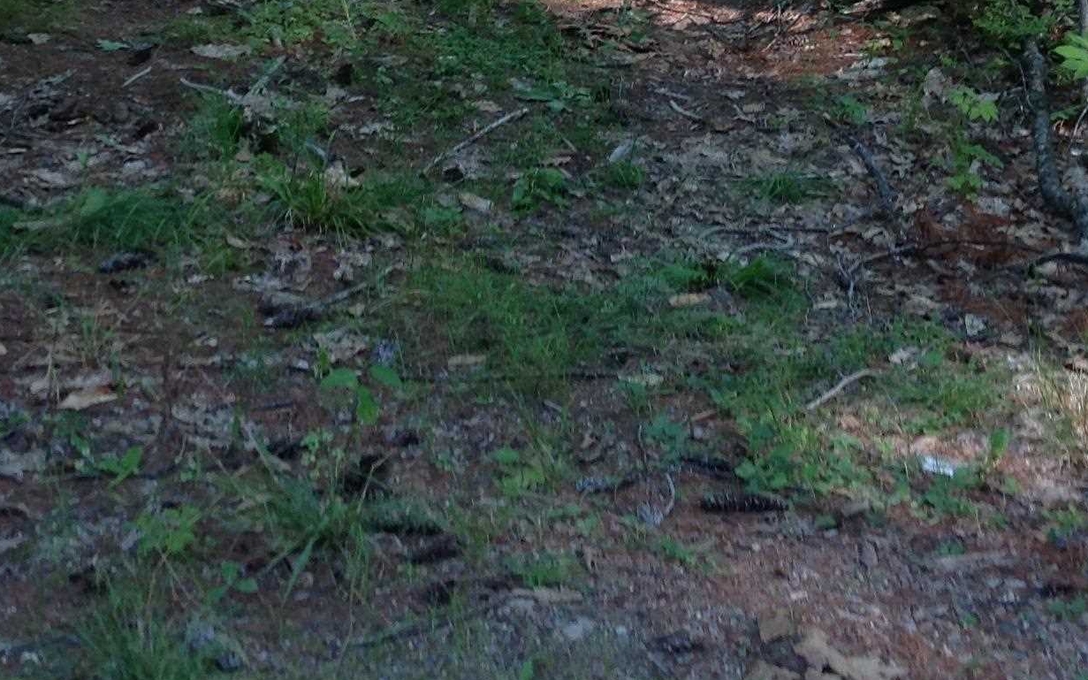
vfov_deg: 16.2
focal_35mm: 78
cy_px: -66
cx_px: 519
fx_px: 2313
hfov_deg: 26.5
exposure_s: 1/60
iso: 64
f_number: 2.4
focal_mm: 4.28
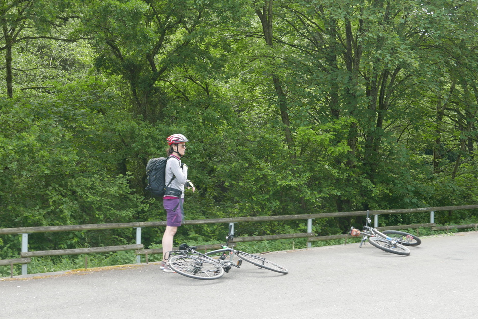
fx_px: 771
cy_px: 151
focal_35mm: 58
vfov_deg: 23.4
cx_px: 246
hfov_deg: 34.5
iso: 200
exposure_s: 1/125
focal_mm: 21.3
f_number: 4
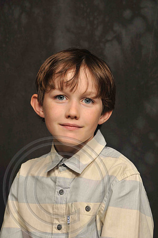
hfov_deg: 10.1
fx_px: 891
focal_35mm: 135
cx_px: 79
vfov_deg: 15.2
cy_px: 119
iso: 200
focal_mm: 90
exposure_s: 1/125
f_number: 8
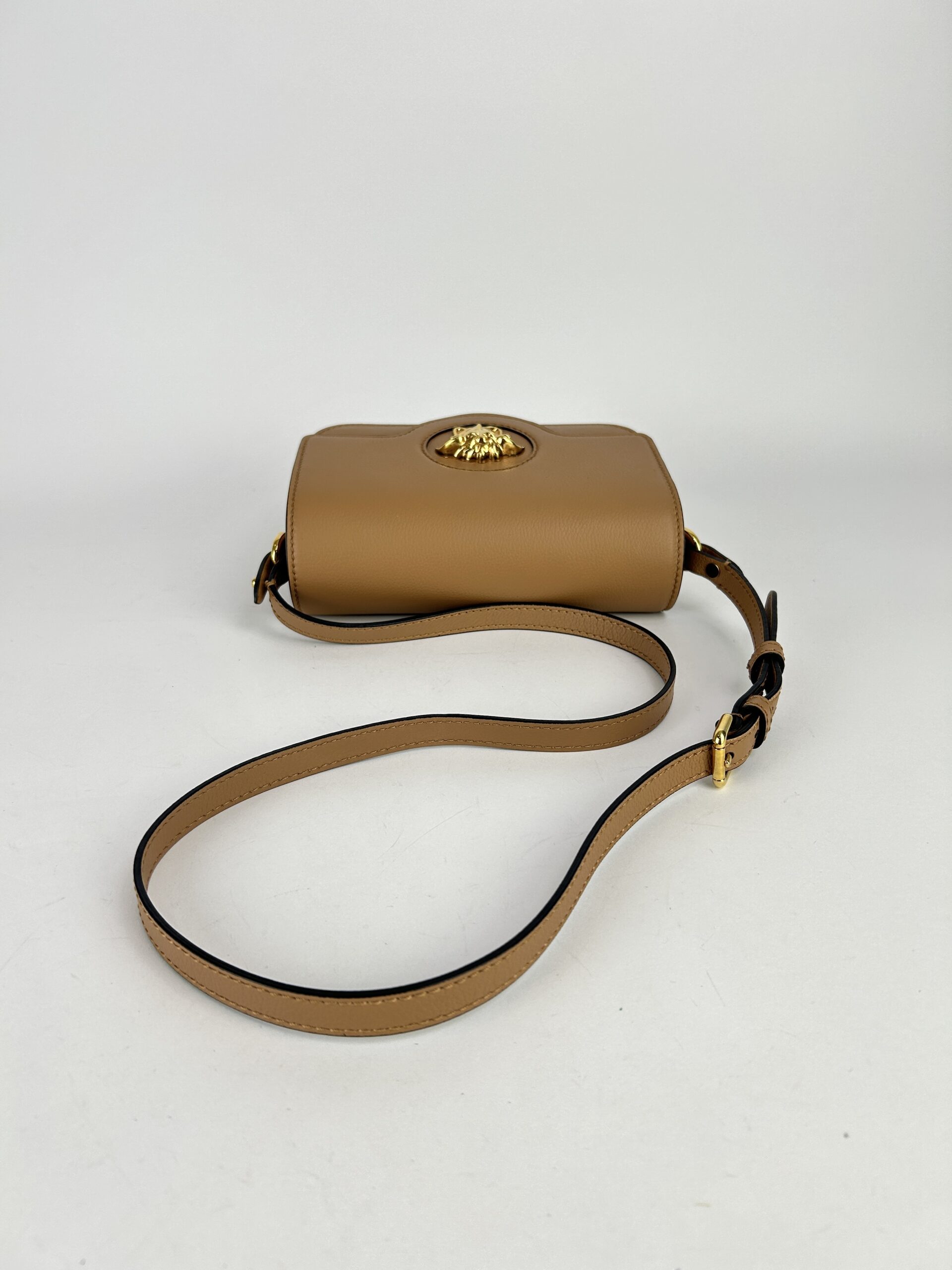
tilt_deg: -26.5
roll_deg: -1.5
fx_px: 953
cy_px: 635
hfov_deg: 53.1
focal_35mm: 26
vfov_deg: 67.3
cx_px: 476
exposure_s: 1/240
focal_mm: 5.7
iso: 40
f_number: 1.5
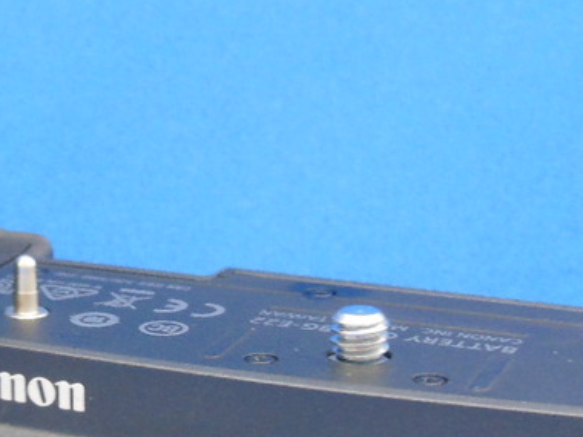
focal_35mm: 142
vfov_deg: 10.4
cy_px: 328
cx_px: 178
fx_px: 2392
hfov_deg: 13.9
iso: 400
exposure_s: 1/13
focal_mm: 8
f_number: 4.4
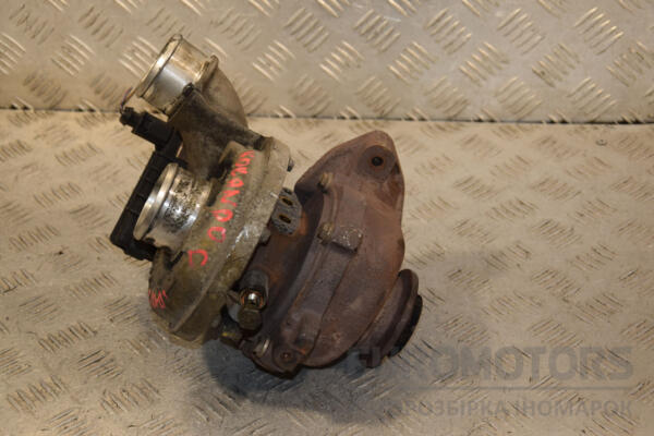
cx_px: 327
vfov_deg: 18.2
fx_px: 1362
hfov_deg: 27.0
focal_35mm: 75
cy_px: 218
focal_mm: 50
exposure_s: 1/200
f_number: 5.6
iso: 800
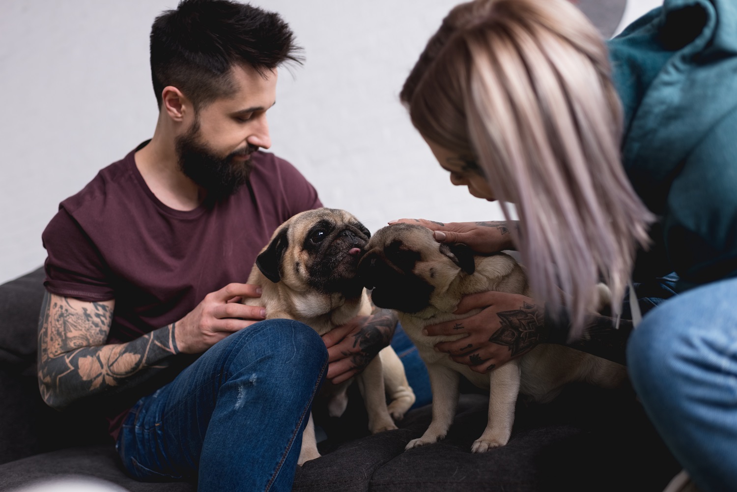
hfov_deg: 54.4
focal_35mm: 35
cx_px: 368
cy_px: 246
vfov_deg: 37.9
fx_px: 717
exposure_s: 1/200
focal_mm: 35
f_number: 2.2
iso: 160
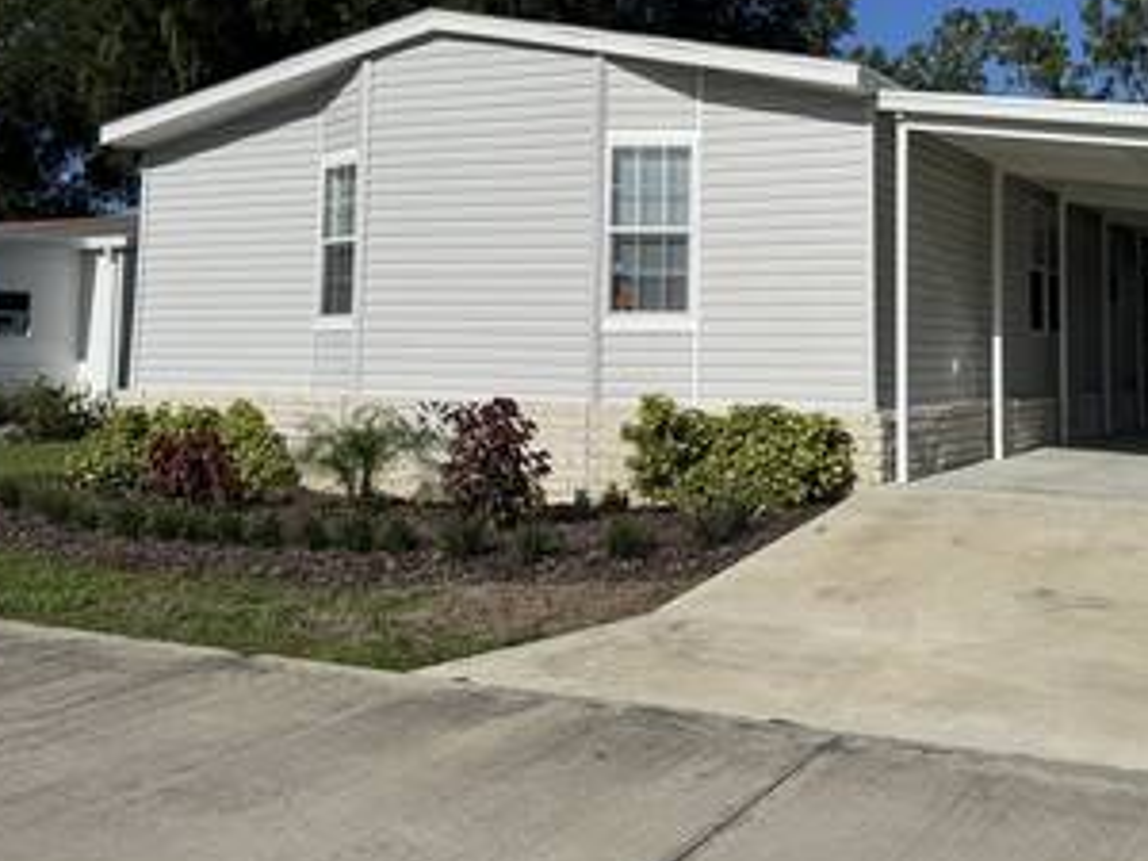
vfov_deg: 34.6
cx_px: 739
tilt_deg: +4.8
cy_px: 245
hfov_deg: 45.3
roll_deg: -1.6
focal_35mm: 41
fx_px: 1360
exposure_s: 1/12346
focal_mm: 6.76
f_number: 1.78
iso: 80
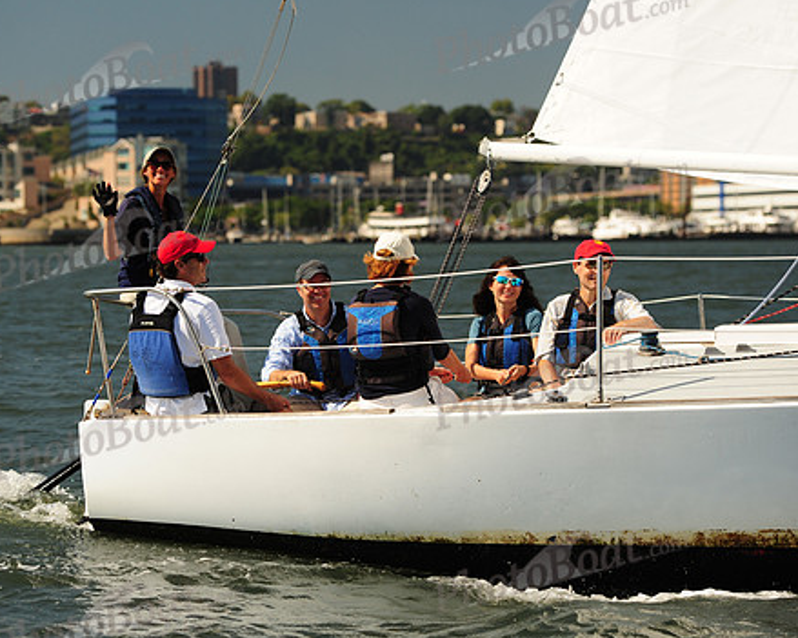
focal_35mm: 124
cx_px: 340
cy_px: 314
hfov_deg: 15.5
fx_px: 2928
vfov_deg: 12.4
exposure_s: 1/1250
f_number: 4
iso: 320
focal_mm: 100
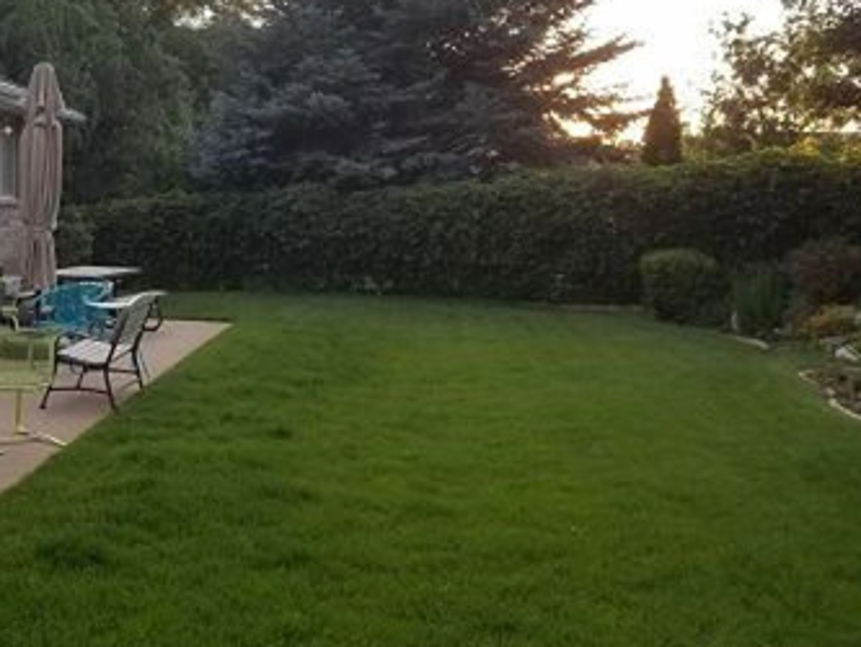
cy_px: 274
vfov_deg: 29.1
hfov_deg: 35.7
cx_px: 75
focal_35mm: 50
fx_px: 1244
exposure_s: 1/314
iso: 50
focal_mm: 4.2
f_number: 1.7
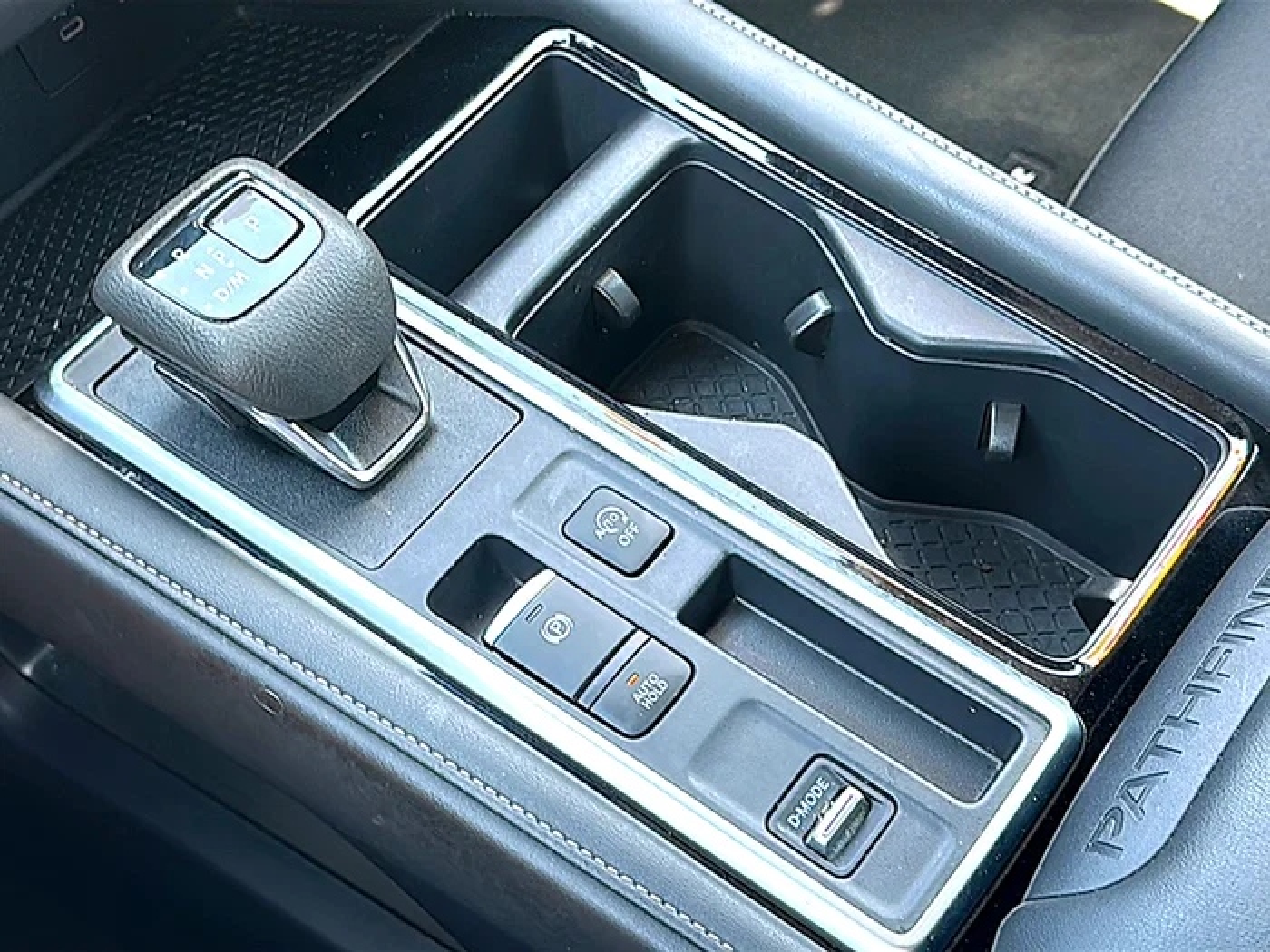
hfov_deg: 43.9
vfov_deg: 33.6
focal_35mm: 43
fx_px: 1578
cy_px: 476
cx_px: 635
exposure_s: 1/67
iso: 80
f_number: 1.78
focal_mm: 6.86
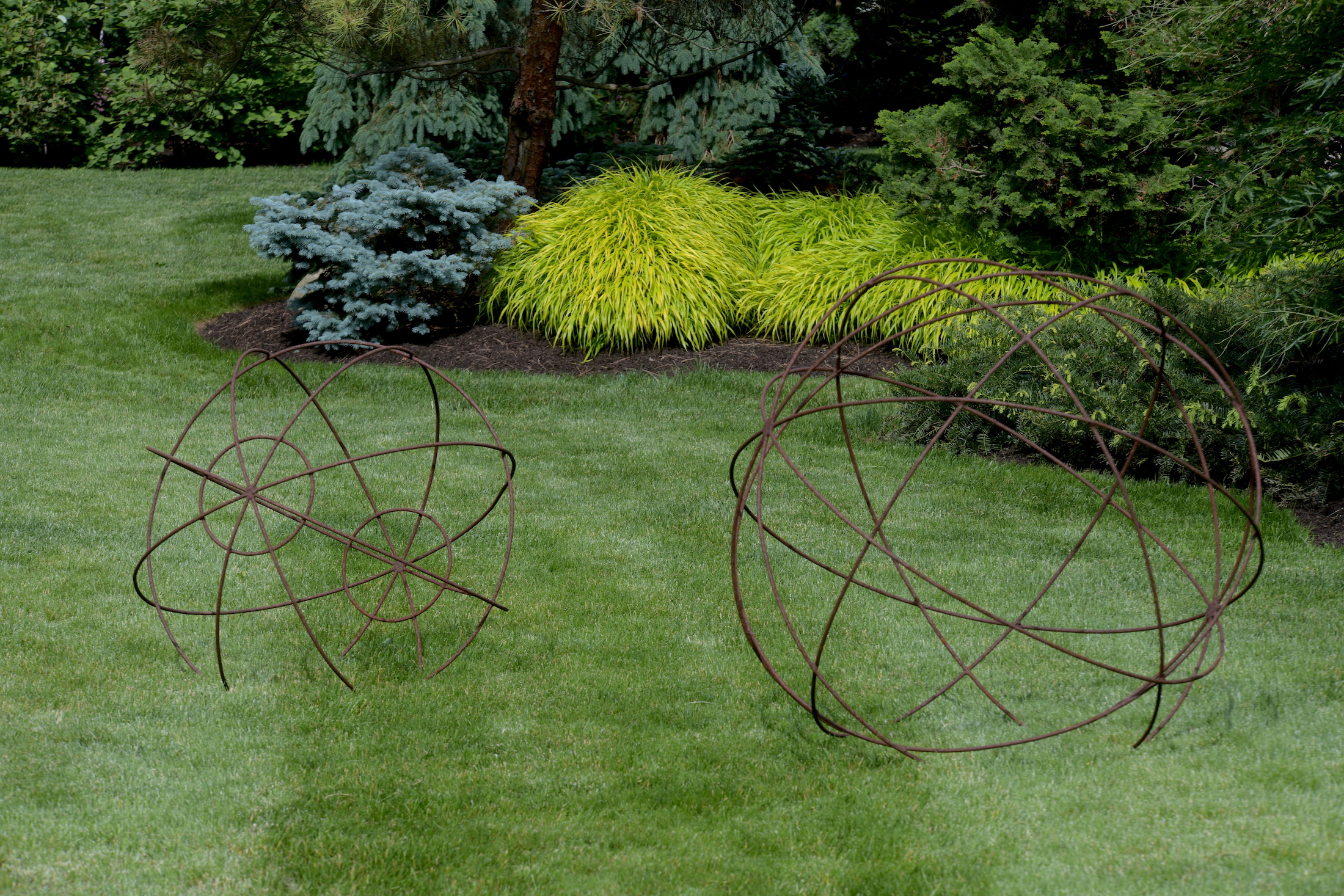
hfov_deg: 14.7
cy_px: 448
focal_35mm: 140
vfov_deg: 9.8
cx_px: 672
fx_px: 5227
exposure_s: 1/250
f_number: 10
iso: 160
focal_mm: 140
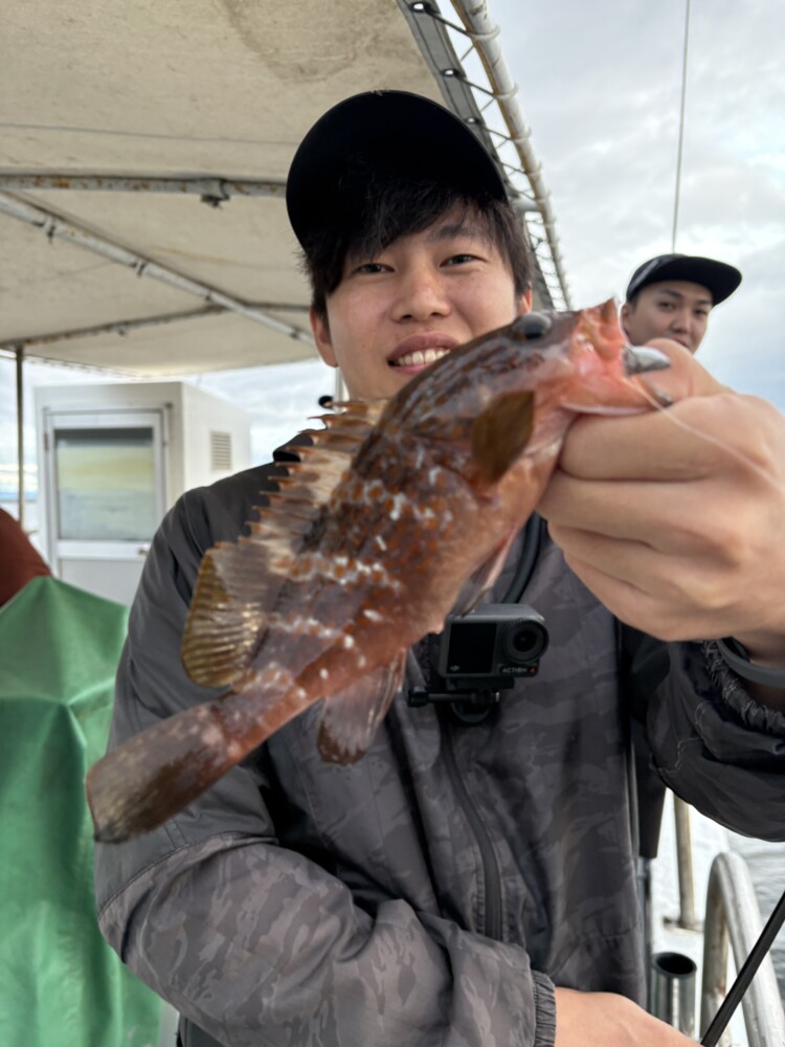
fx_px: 786
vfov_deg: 67.3
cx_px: 392
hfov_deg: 53.1
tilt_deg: -1.3
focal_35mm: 26
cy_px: 524
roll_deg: +1.4
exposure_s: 1/61
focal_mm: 5.96
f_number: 1.6
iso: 125
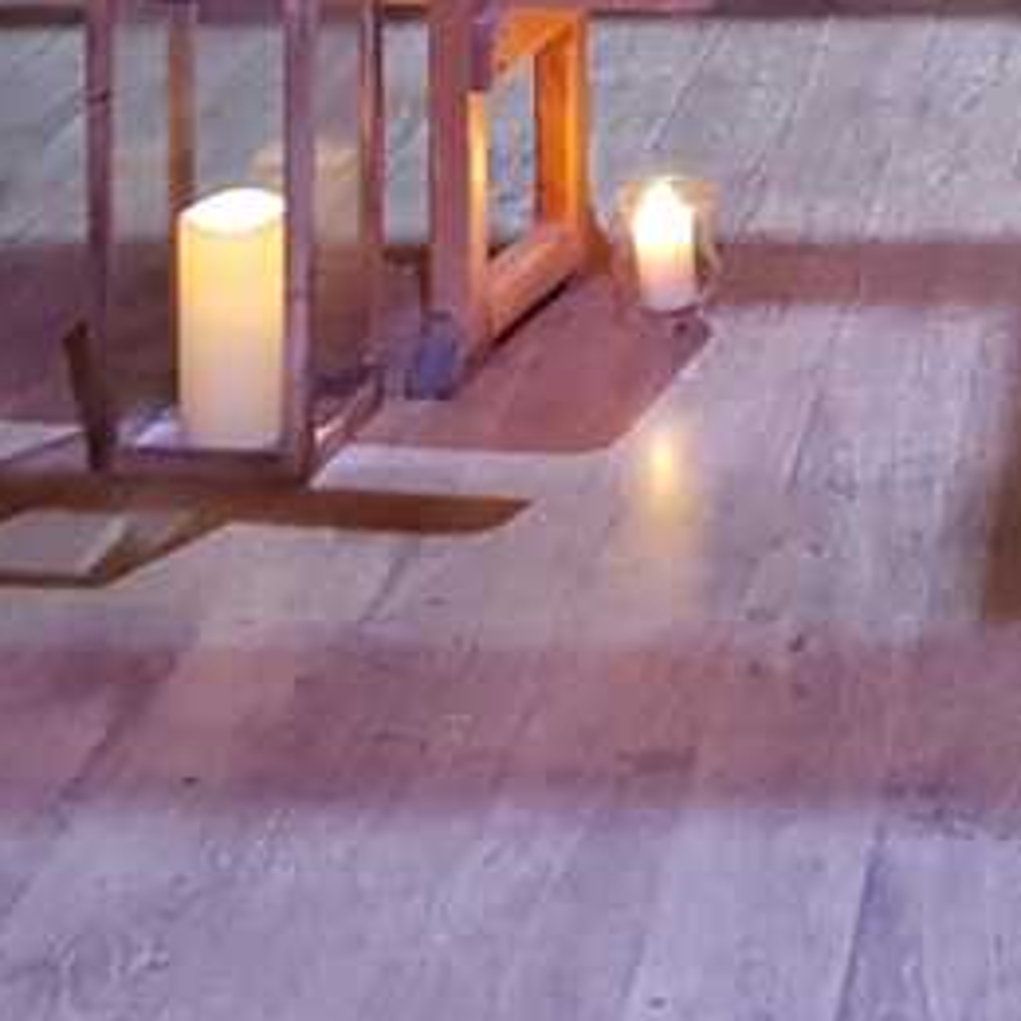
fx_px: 3537
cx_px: 1206
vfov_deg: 14.9
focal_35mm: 106
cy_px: -628
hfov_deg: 15.8
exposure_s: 1/10
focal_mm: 4.2
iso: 320
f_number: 1.7
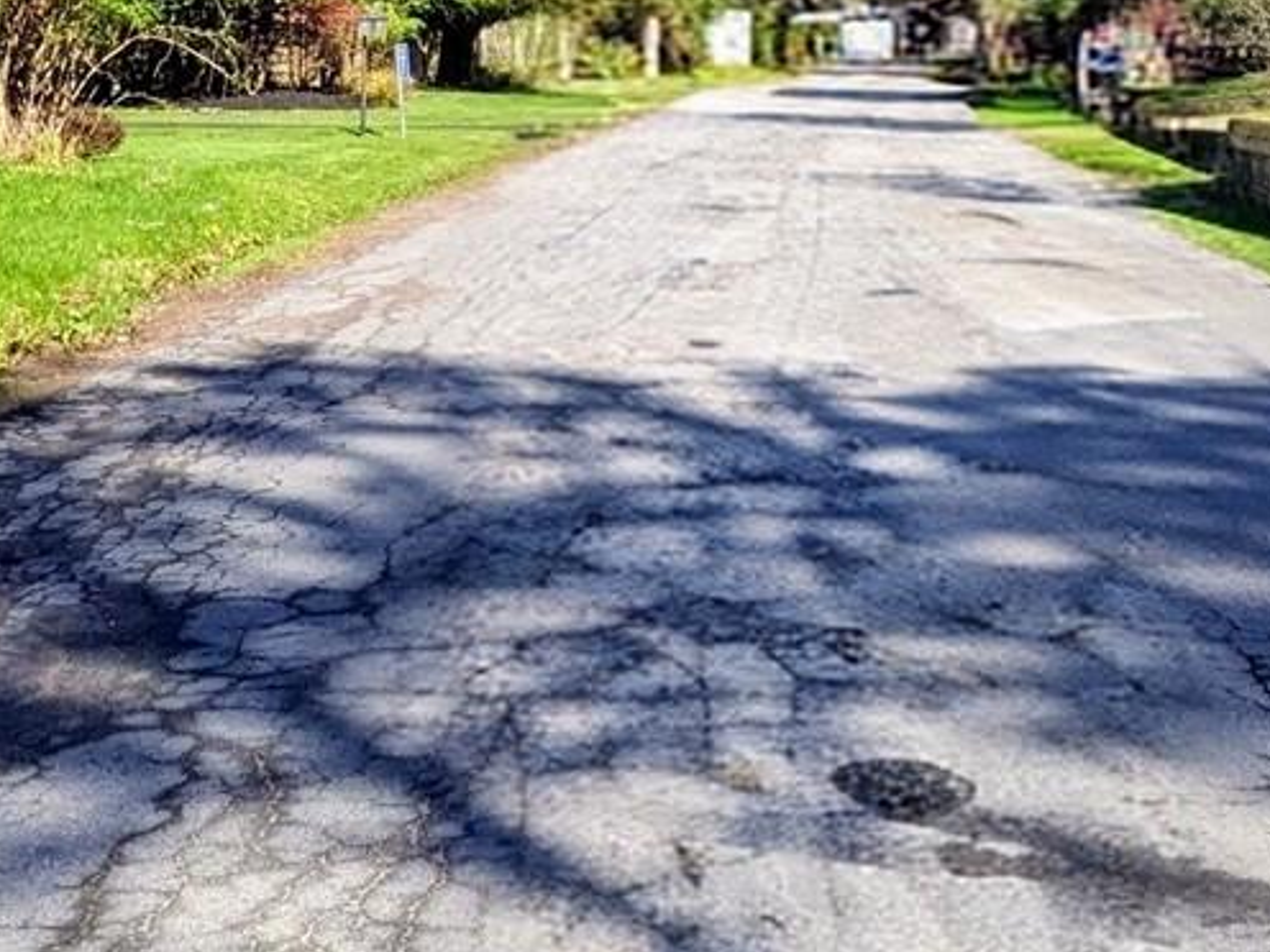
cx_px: 796
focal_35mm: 66
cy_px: -271
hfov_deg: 29.3
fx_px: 2421
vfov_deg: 20.4
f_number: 2.2
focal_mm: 2.22
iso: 36
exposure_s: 1/833
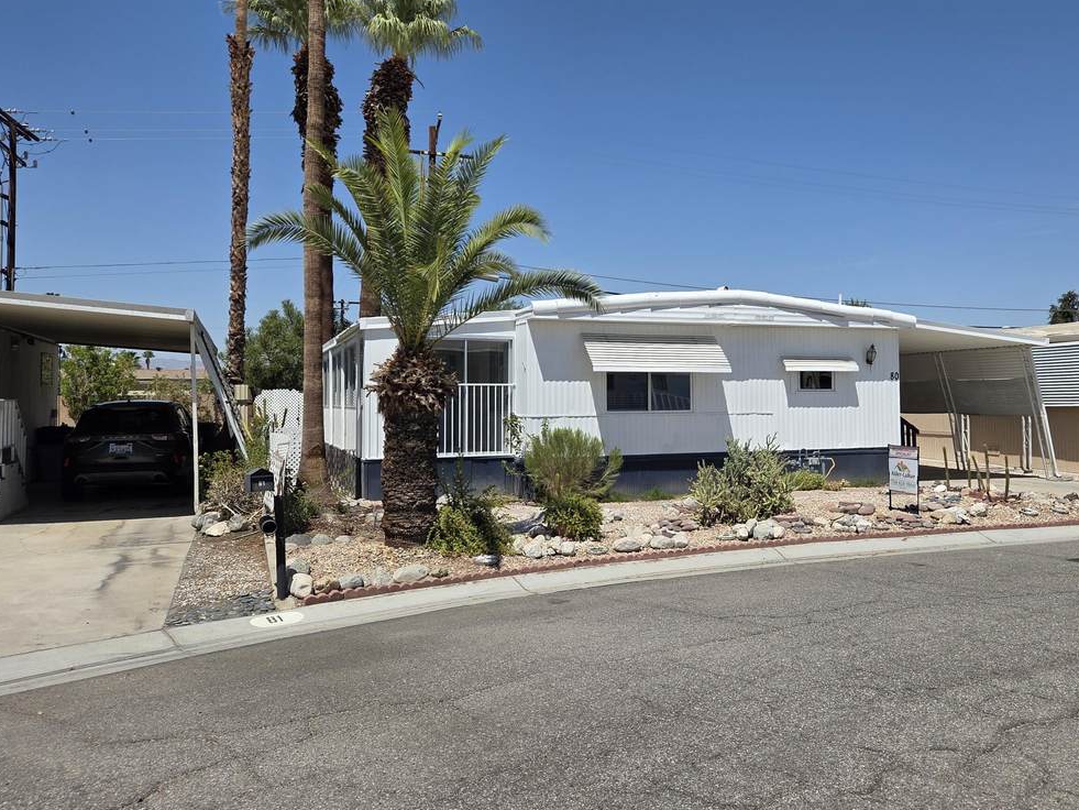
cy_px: 361
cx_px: 662
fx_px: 935
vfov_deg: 46.7
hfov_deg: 59.3
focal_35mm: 30
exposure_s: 1/7891
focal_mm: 5.4
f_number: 1.8
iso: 80
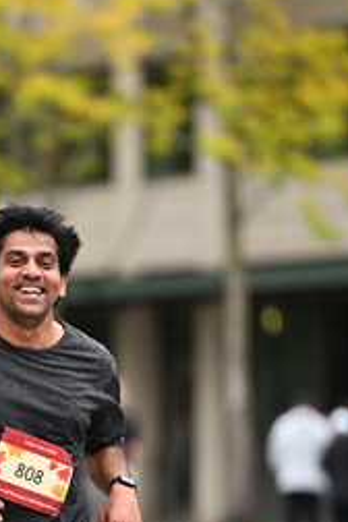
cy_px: 410
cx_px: -7
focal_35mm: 425
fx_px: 6162
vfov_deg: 4.8
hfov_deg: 3.2
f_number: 2.8
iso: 640
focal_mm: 195
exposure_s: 1/2000
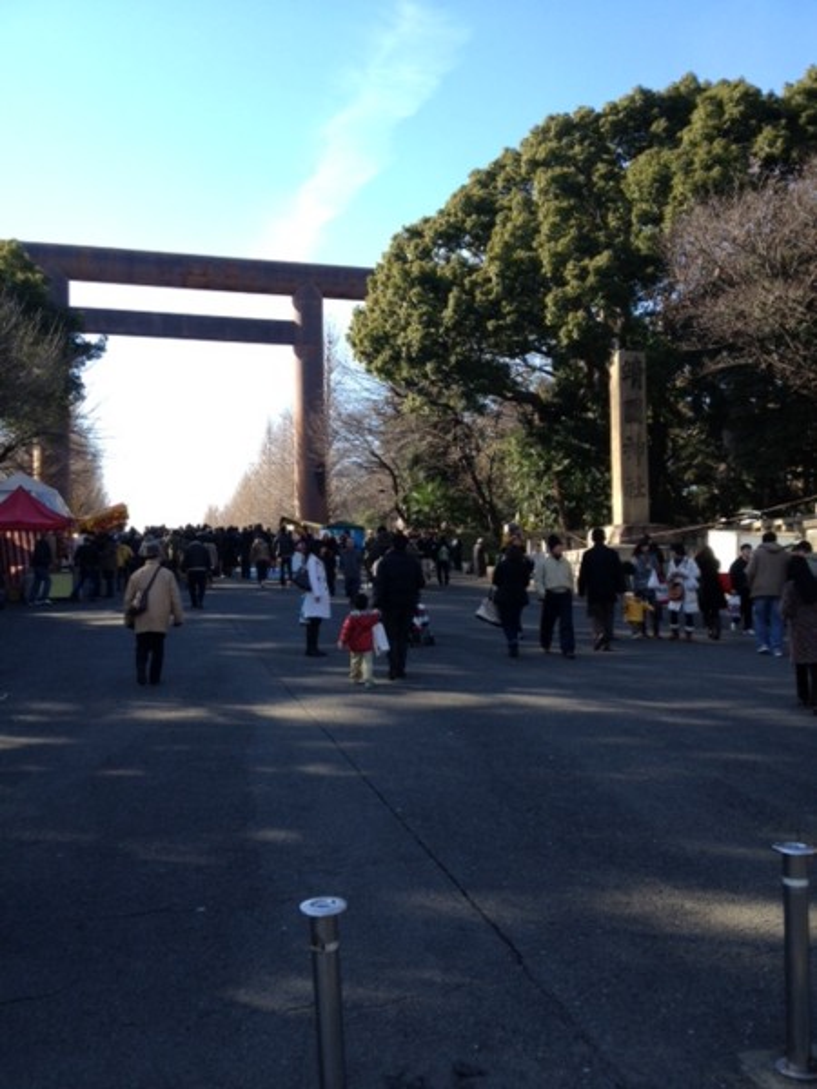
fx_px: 1101
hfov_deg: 40.7
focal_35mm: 35
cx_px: 408
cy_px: 544
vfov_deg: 52.6
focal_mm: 4.28
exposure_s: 1/497
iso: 50
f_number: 2.4
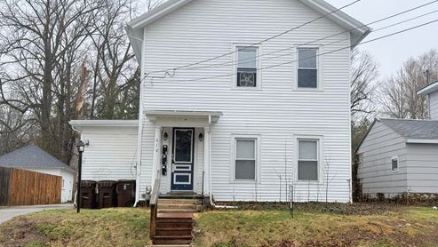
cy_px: 108
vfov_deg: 22.7
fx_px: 616
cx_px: 220
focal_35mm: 53
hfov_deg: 39.1
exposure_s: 1/1027
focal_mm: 6.76
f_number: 1.78
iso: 64
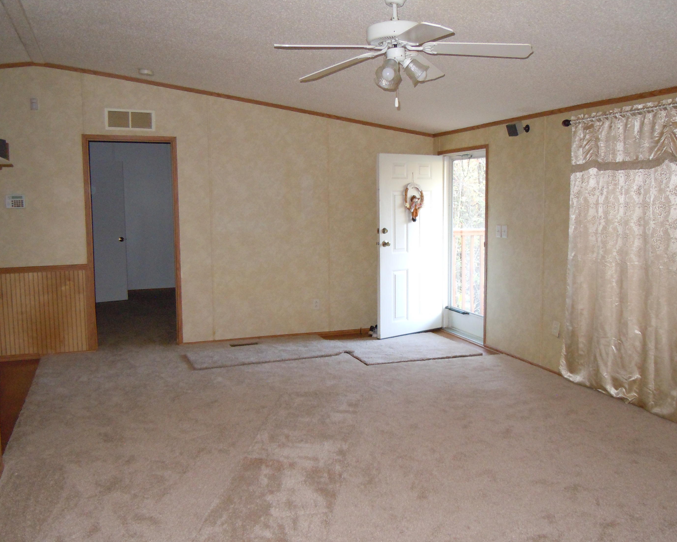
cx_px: 342
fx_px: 641
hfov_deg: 55.7
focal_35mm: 32
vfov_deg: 45.8
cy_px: 265
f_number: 3.5
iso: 640
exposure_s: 1/30
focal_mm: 5.4
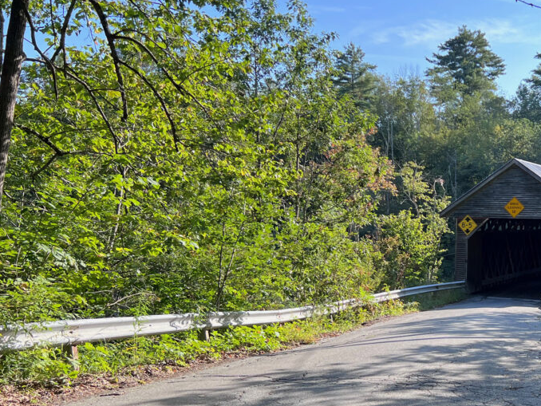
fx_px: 719
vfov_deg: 31.5
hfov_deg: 38.7
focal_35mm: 46
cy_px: 241
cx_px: 474
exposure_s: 1/924
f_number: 1.5
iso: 50
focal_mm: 5.7
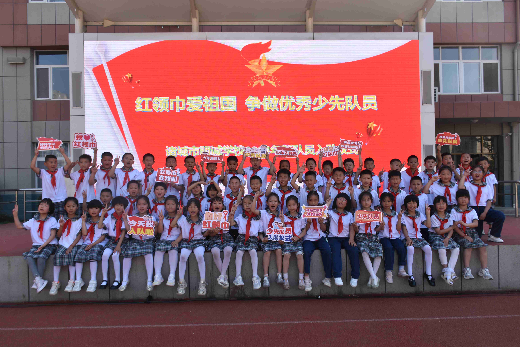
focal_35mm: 30
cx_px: 260
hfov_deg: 61.9
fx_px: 433
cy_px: 174
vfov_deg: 43.6
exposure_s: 1/250
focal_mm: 20
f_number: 8
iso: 200
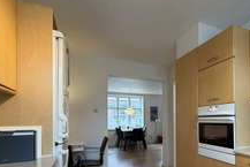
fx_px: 174
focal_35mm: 25
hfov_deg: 67.6
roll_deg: +0.6
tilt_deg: +0.8
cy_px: 117
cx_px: 183
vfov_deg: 50.0
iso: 250
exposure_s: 1/100
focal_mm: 2.22
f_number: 2.2
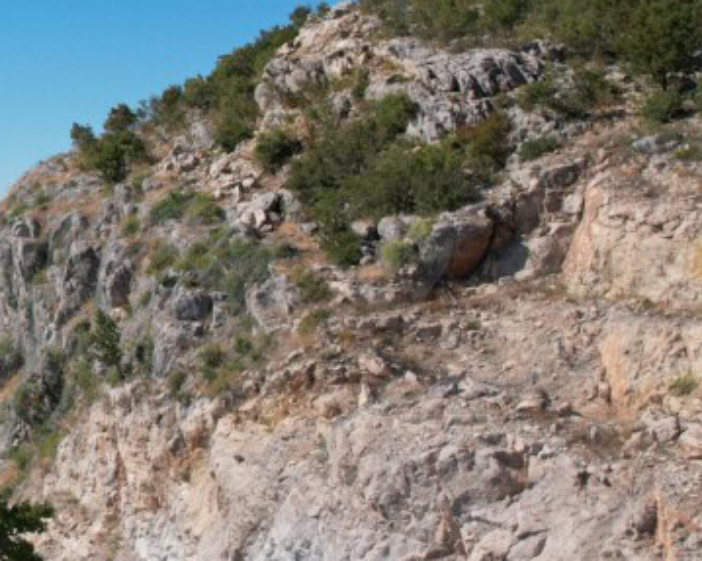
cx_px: -321
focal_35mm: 69
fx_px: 1433
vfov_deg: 22.0
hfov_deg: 22.9
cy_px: 145
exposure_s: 1/2500
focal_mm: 8.4
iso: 120
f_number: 2.8
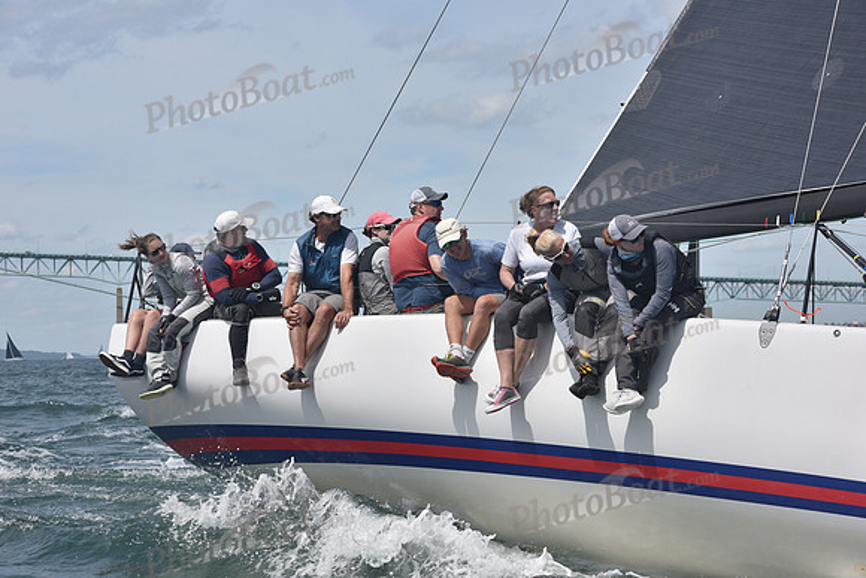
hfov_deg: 22.1
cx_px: 433
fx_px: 2214
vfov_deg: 14.9
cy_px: 289
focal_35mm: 92
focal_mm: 92
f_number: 8
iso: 320
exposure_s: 1/800
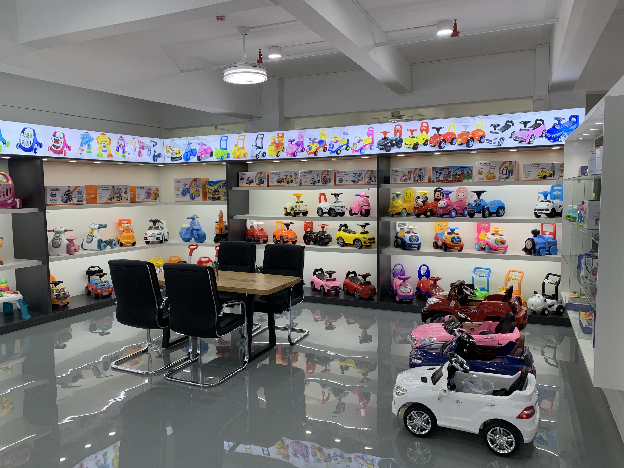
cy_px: 234
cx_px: 312
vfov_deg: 53.1
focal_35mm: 26
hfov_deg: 67.3
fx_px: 469
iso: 32
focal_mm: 4.25
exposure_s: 1/122
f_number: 1.8
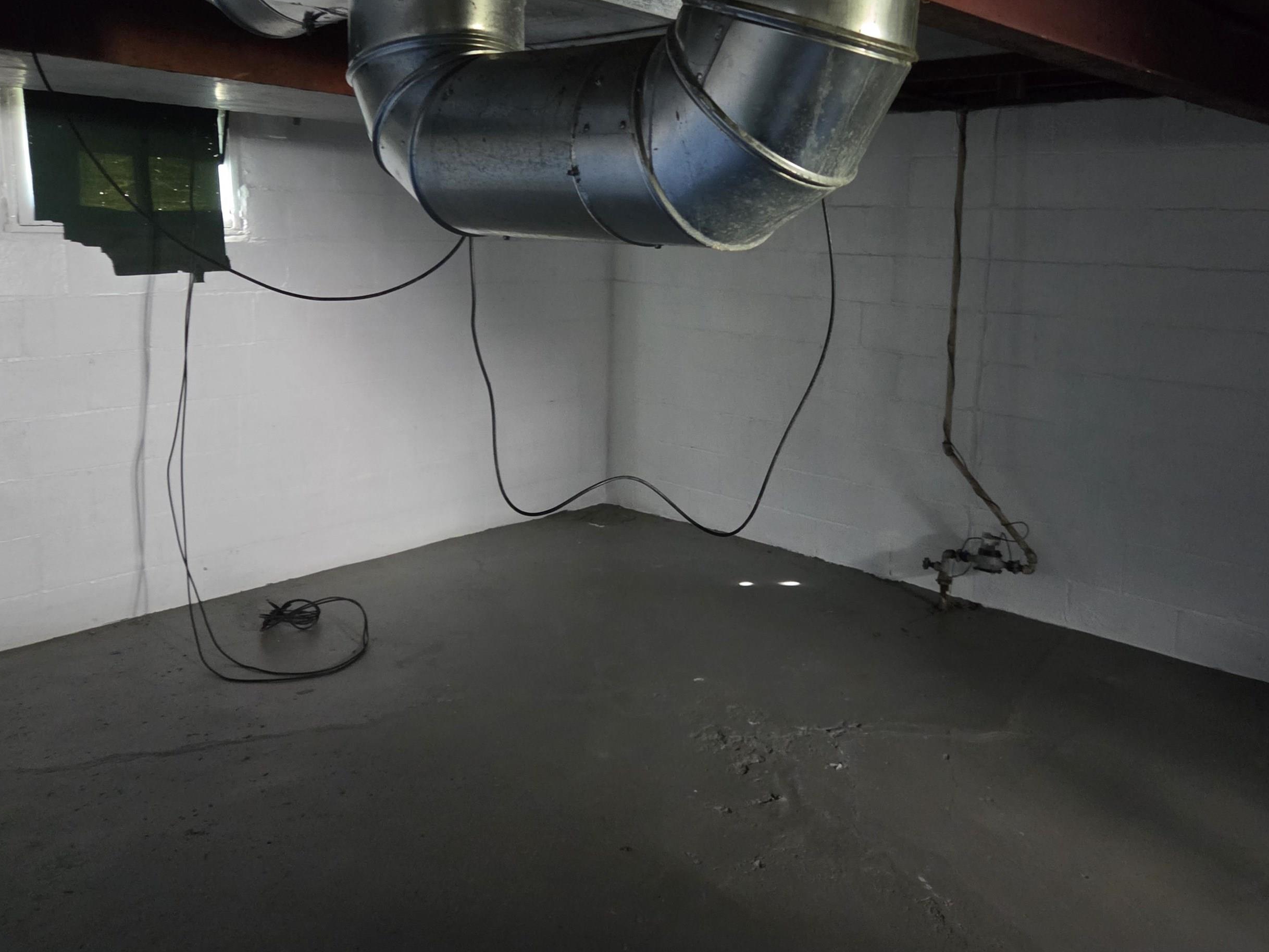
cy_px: 380
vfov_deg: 47.9
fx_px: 1063
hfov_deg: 61.5
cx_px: 704
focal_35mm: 29
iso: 1600
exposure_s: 1/40
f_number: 1.8
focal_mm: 5.4
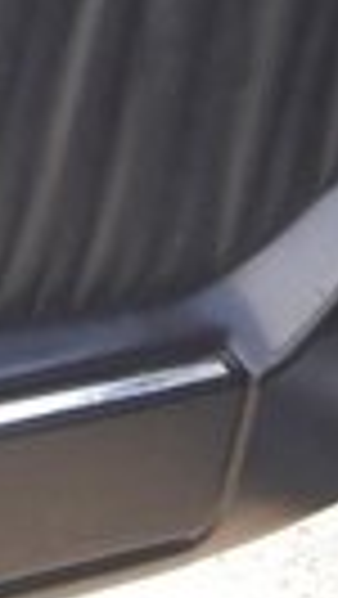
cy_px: -121
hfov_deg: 10.4
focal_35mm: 114
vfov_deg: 17.8
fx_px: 1813
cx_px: -104
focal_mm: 3.7
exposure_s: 1/109
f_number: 1.9
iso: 40
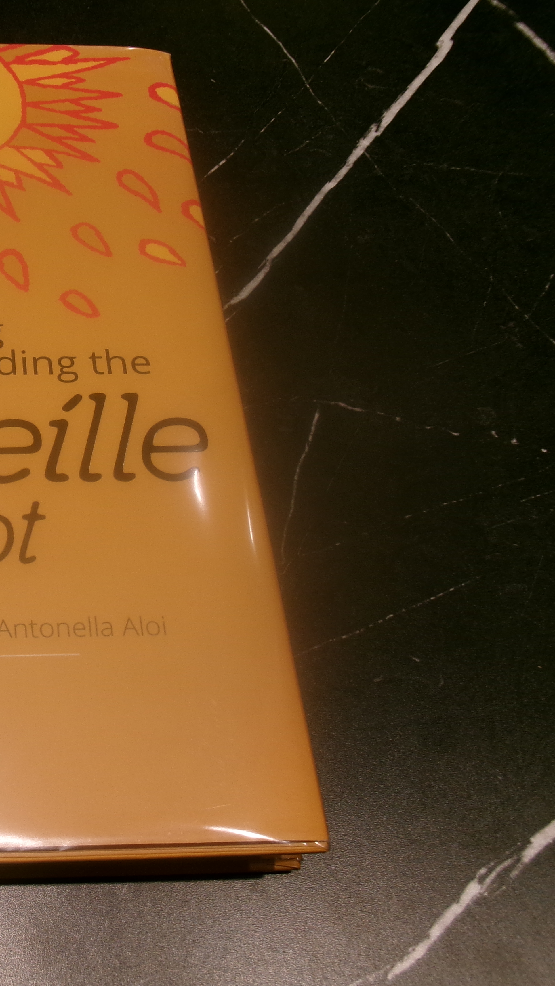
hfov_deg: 26.5
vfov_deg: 49.4
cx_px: -66
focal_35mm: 41
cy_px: 490
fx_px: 1072
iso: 100
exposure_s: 1/42
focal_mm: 5.1
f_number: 3.9
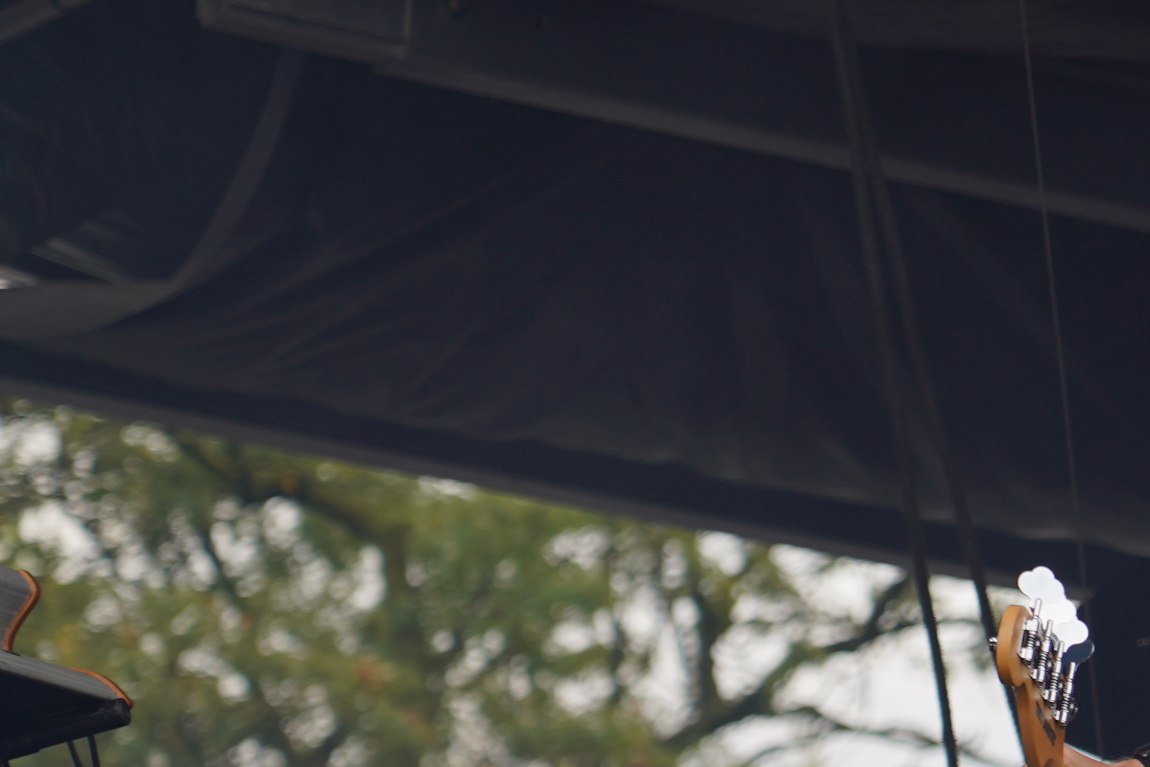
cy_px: 278
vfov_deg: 4.6
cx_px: 1428
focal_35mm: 302
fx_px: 9647
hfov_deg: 6.8
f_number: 4.5
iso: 100
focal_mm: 105
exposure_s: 1/160
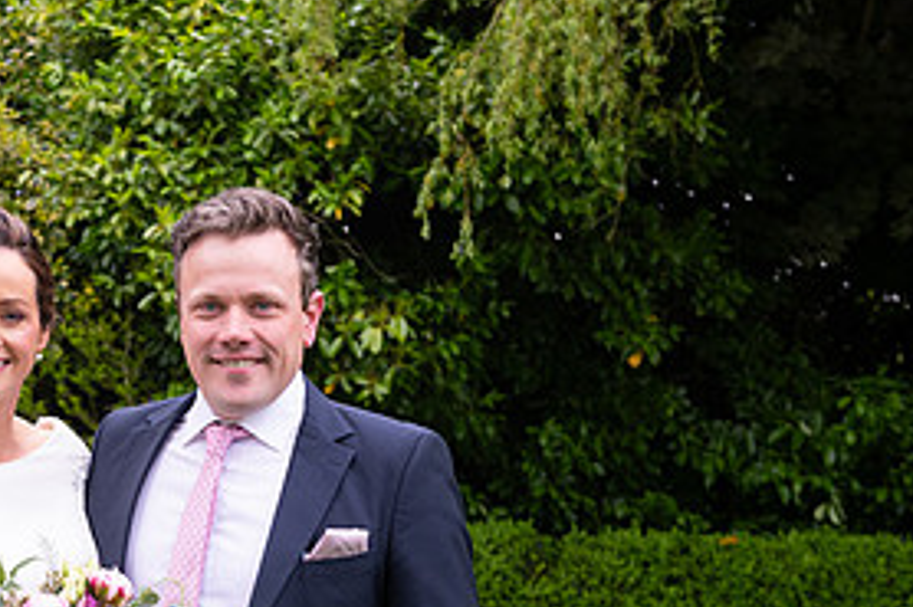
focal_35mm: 94
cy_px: 504
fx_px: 2382
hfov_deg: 21.2
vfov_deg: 14.4
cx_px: 79
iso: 400
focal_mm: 45
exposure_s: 1/200
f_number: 5
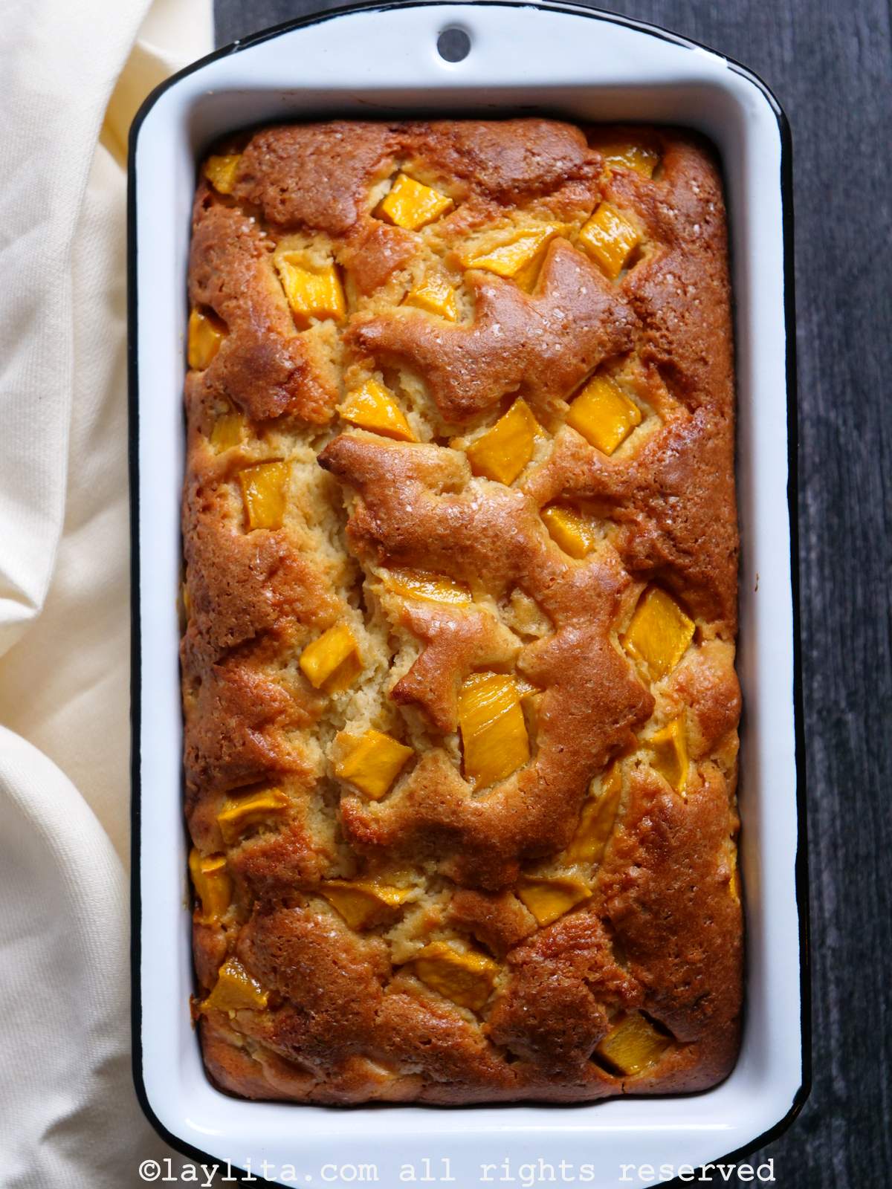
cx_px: 446
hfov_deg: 20.4
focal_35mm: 72
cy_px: 594
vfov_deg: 27.0
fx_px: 2474
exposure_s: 1/80
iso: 1000
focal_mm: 36
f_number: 3.9
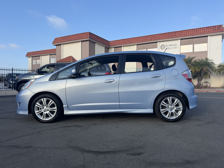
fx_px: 155
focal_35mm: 24
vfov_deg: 56.8
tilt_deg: +0.3
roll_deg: +0.3
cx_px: 112
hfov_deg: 71.6
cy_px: 84
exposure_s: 1/2169
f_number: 1.78
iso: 100
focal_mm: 6.76
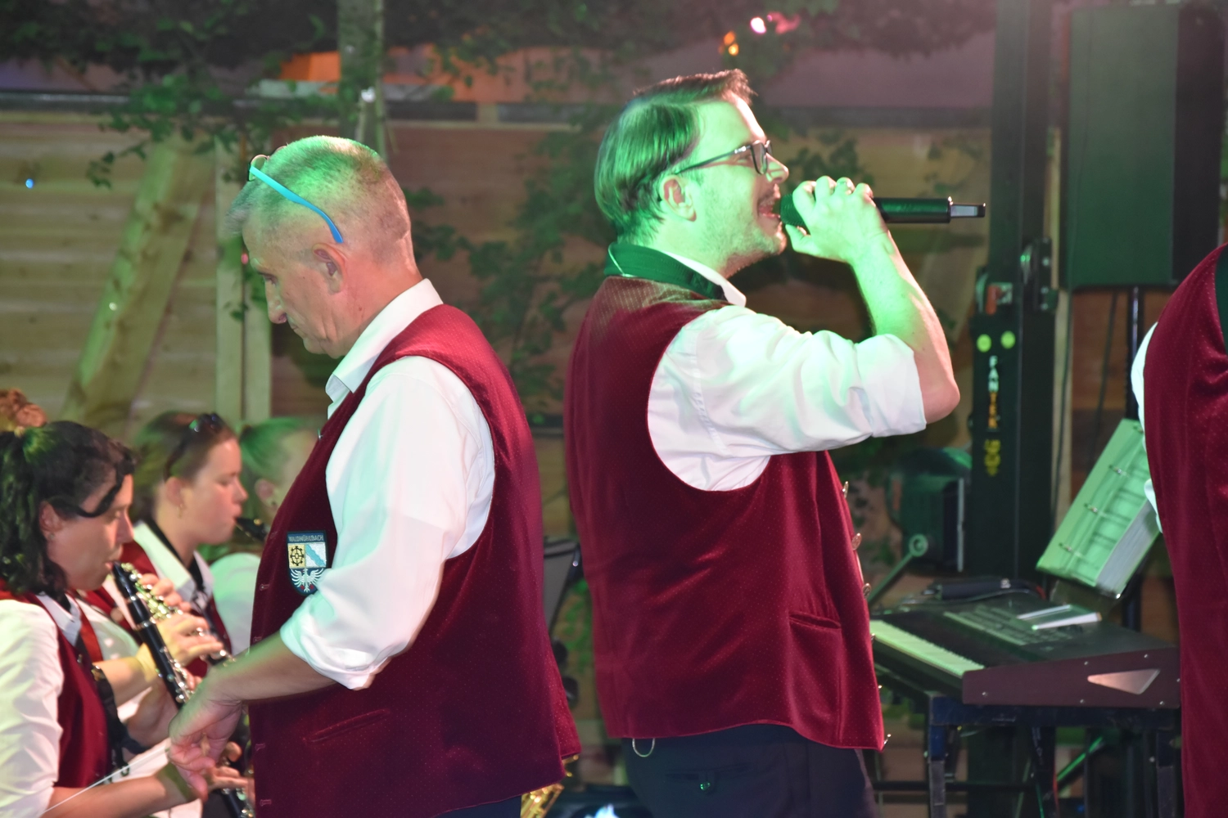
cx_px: 614
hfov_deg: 16.1
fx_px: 4349
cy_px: 409
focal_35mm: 128
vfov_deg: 10.8
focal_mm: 85
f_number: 5.6
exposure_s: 1/60
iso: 1250
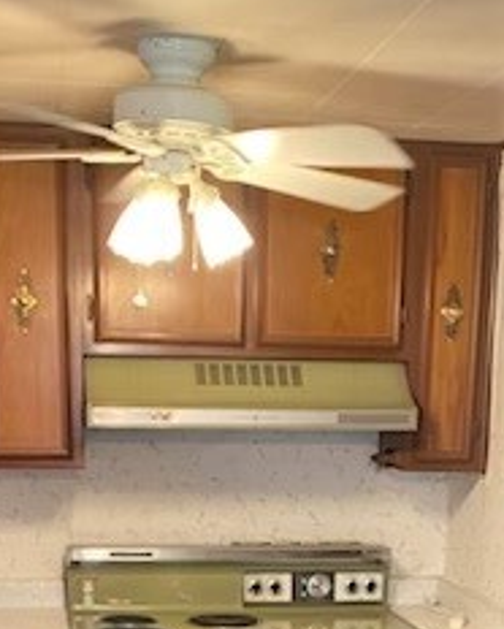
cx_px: 247
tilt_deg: -13.9
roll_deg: -0.2
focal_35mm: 70
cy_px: 754
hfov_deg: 21.9
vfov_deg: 24.6
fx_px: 1303
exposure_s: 1/60
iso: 320
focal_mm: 4.25
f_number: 1.8
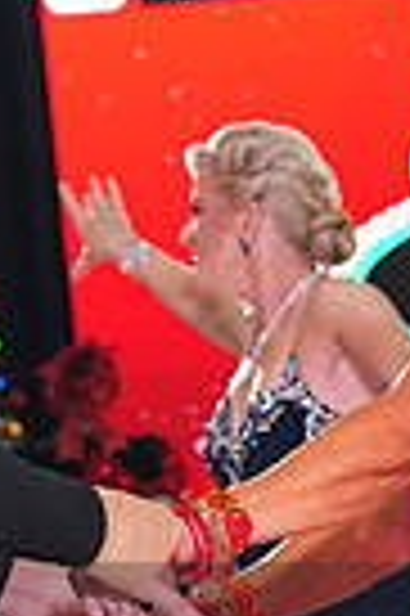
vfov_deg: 5.6
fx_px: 6302
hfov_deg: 3.7
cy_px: 715
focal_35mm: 368
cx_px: 241
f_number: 5.6
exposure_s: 1/320
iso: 5000
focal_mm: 87
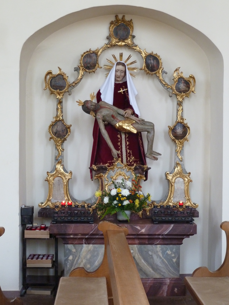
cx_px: 114
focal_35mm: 59
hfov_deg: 24.8
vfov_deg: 32.7
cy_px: 152
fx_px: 520
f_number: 3.9
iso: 400
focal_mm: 9.7
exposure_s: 1/13
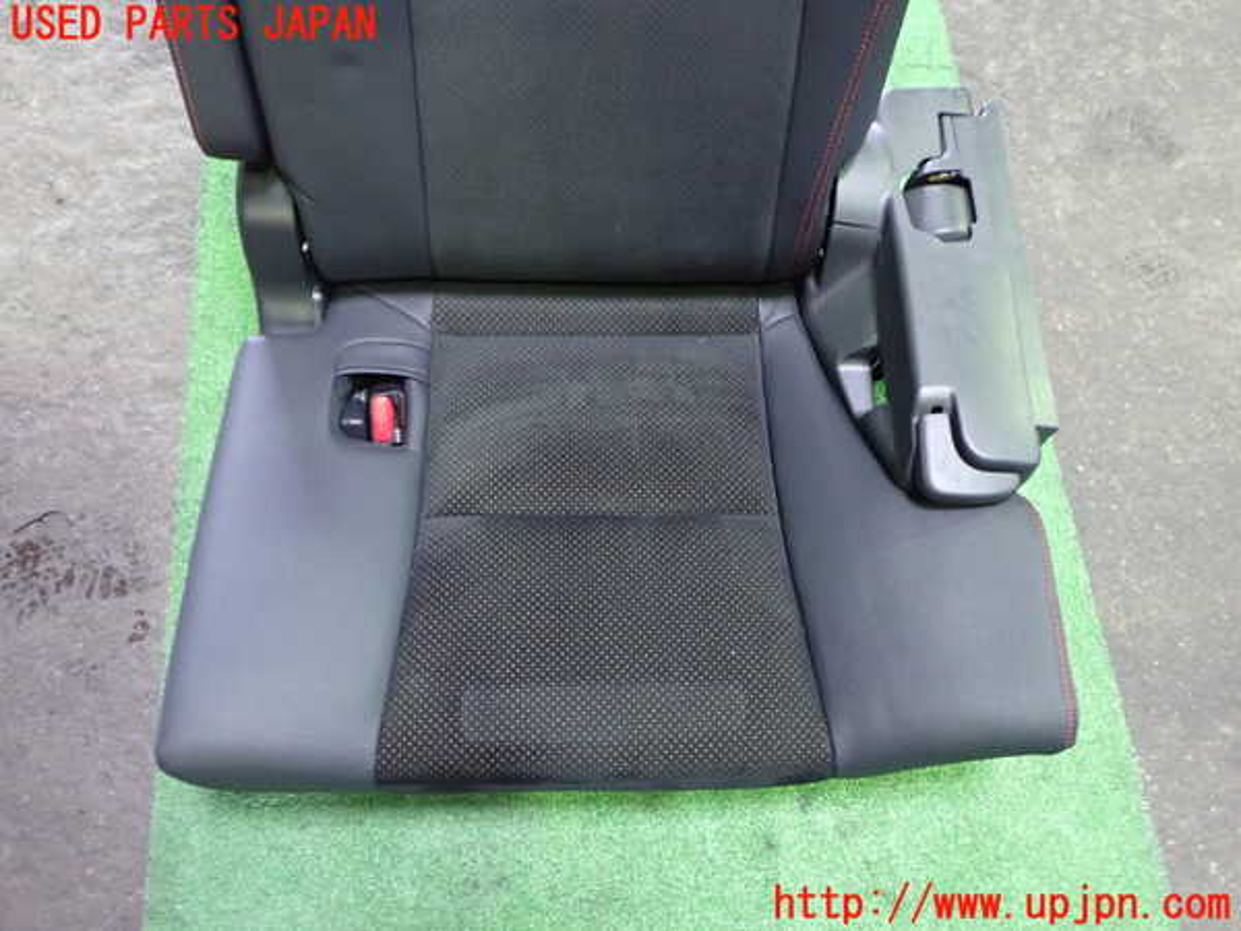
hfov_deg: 60.0
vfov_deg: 46.8
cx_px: 620
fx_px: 1076
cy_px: 466
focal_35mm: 30
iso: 800
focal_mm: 5.4
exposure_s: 1/25
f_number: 2.3
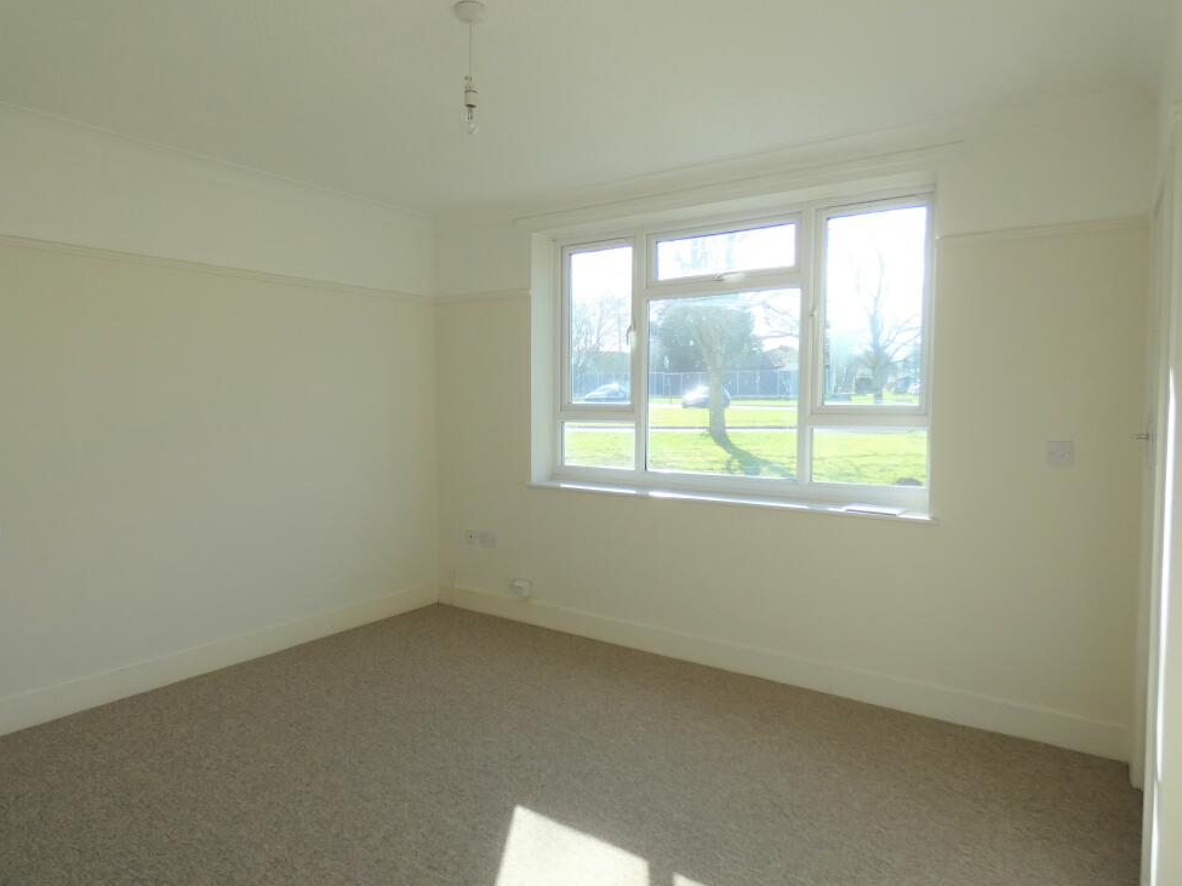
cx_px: 576
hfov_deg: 79.0
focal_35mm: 21
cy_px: 442
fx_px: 717
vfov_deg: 63.4
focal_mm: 3.6
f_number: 2.8
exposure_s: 1/320
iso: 80
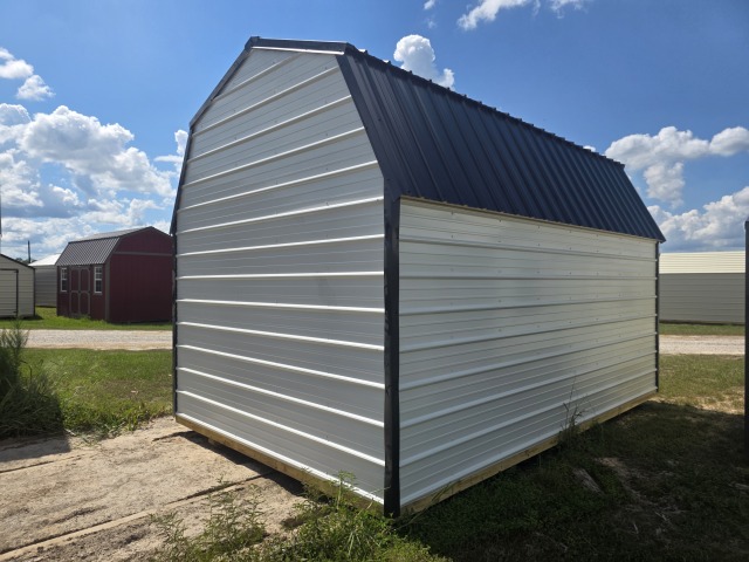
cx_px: 374
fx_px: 498
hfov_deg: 73.9
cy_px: 281
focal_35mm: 23
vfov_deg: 58.9
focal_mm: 6.3
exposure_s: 1/7333
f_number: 1.7
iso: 80
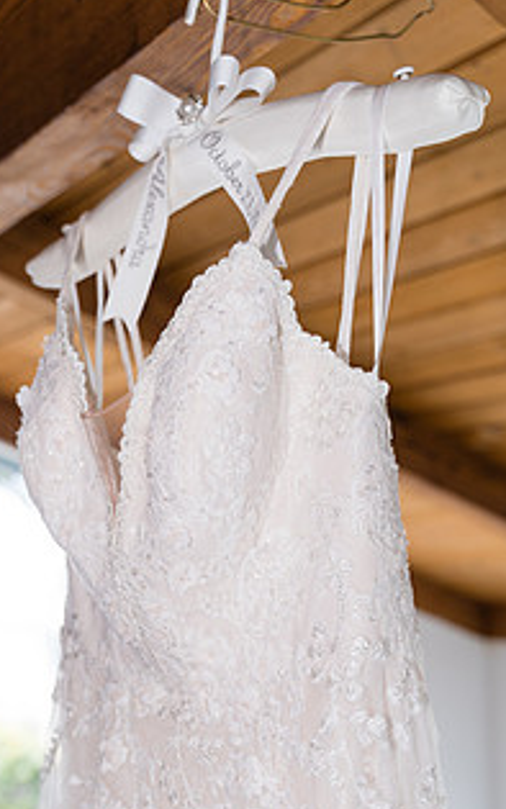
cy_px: 539
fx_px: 1059
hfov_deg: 26.8
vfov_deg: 41.3
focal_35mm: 48
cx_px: 203
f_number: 3.2
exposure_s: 1/400
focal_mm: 33
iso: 400
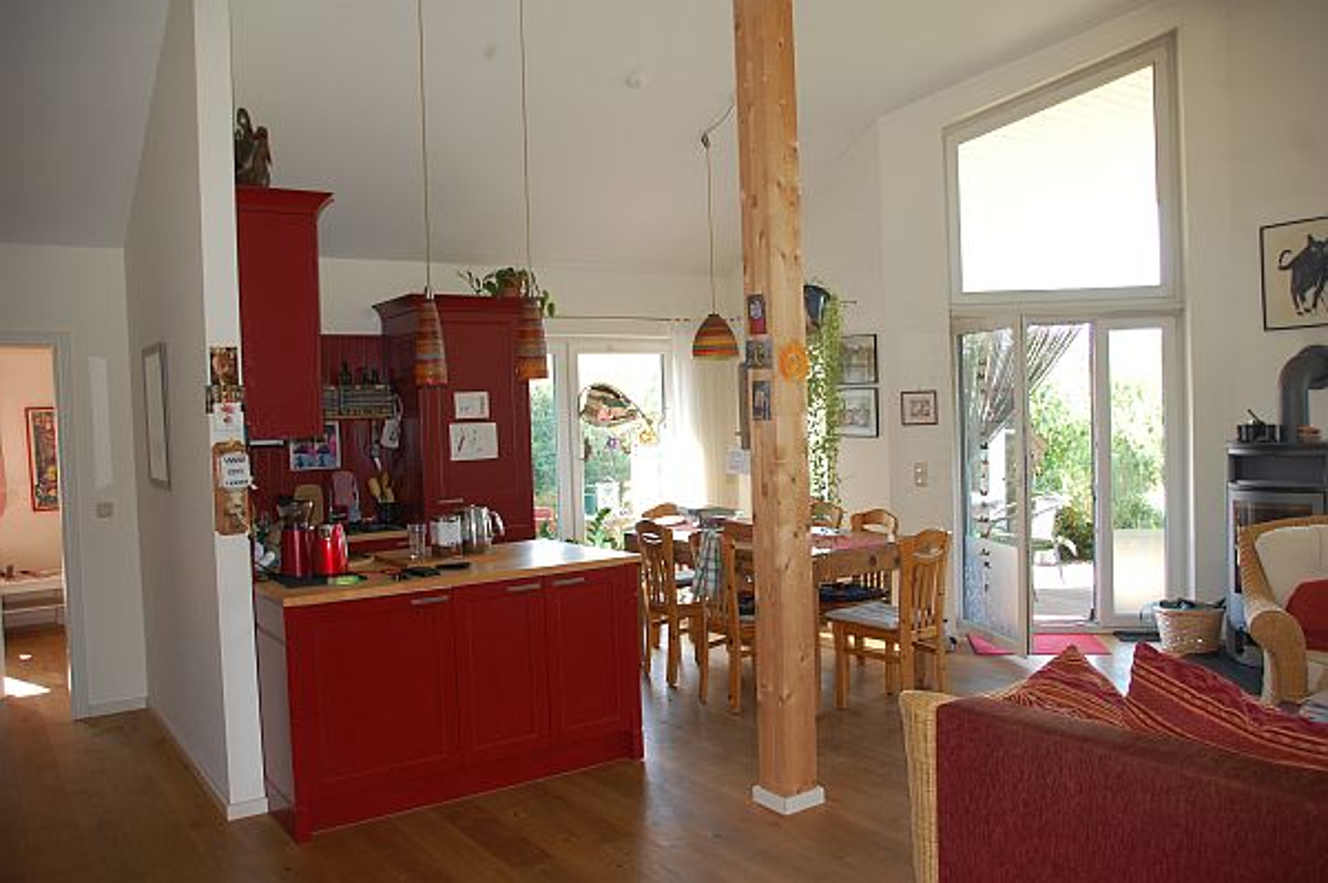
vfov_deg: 47.9
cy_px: 442
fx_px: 995
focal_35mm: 27
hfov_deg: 67.4
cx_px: 664
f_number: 3.5
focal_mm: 18
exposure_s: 1/60
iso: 400
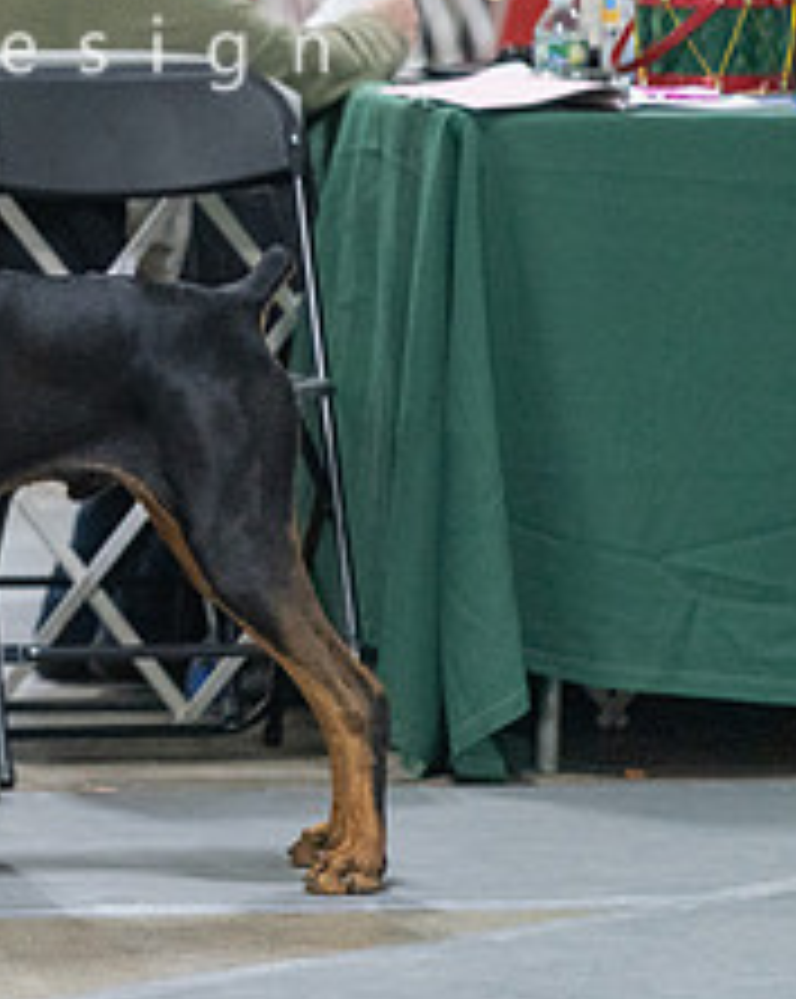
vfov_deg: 4.0
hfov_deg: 3.2
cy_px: 187
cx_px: -229
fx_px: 14341
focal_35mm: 486
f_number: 2.8
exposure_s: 1/320
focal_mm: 198
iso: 6400
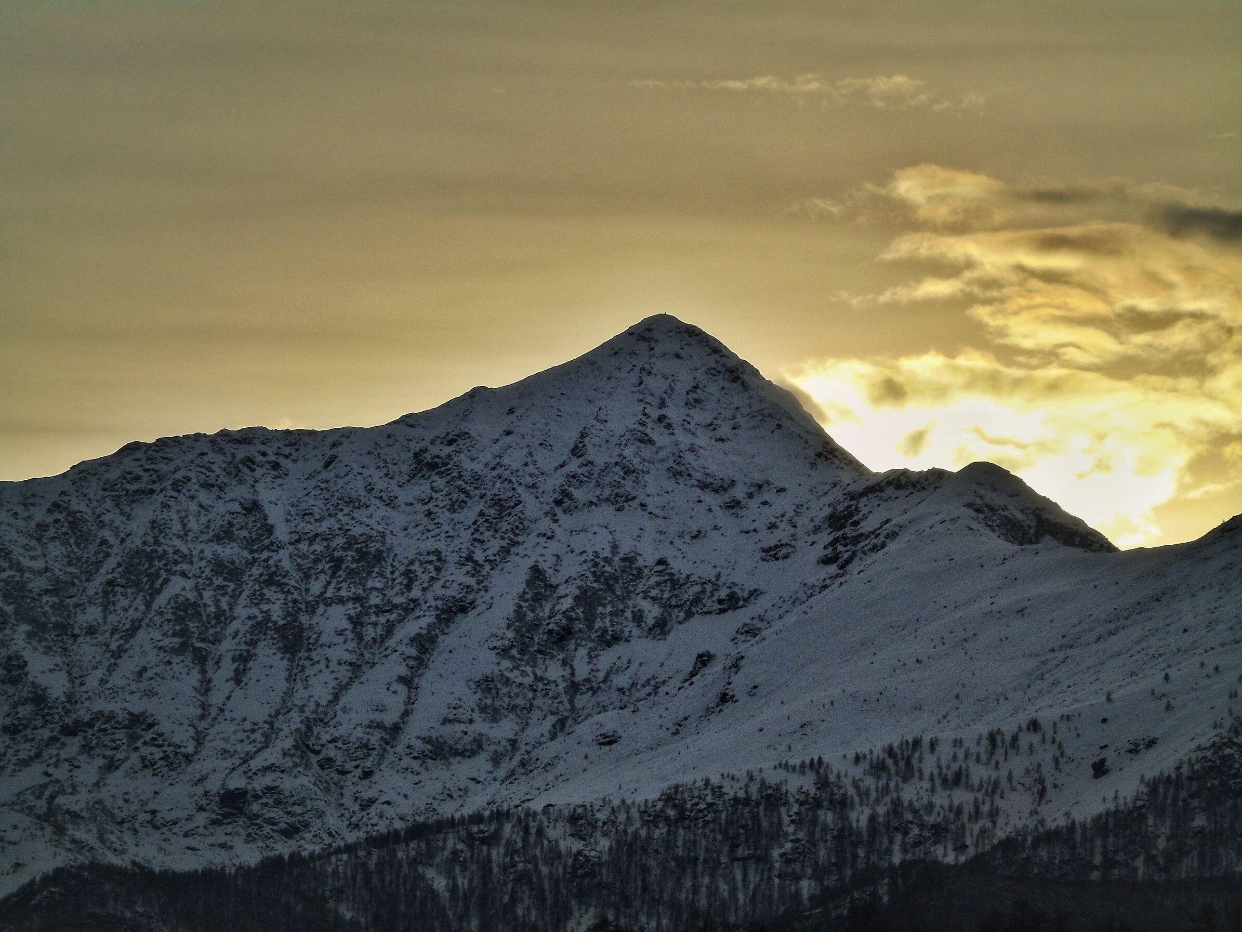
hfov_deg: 8.1
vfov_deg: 6.1
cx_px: 619
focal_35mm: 244
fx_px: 8755
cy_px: 465
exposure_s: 1/1000
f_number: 5.8
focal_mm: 43
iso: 80
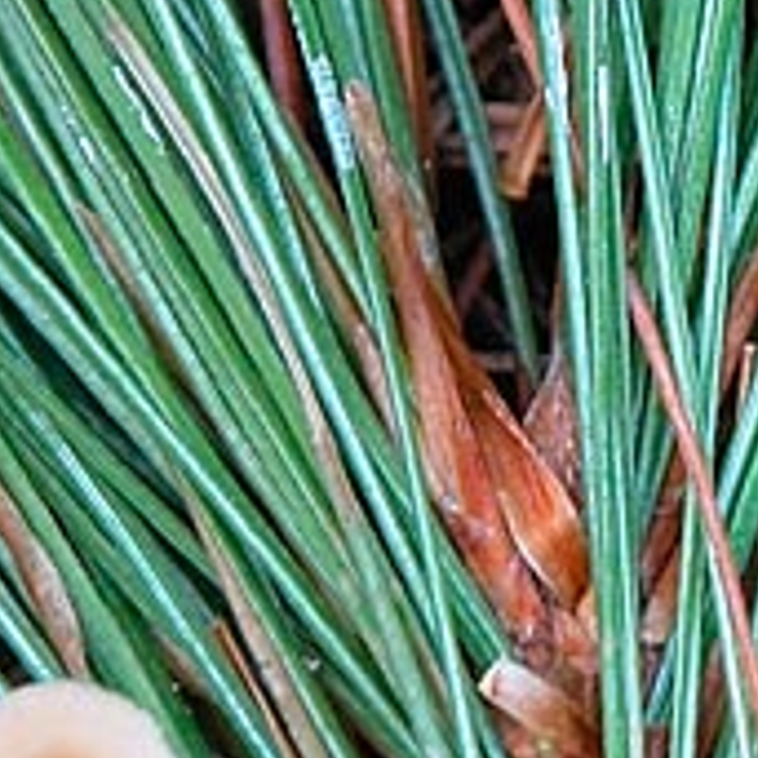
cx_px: 904
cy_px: 656
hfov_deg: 1.9
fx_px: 23337
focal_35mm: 942
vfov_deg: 1.9
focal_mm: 71.2
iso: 100
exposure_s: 1.14
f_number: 4.2
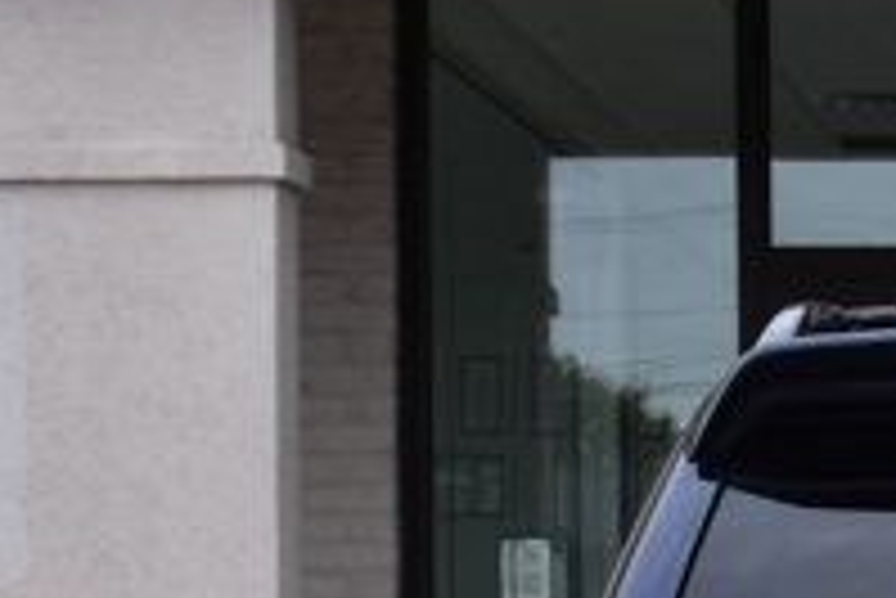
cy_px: 764
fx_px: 5380
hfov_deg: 9.1
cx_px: 1612
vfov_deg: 6.3
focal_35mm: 216
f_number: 10
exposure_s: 1/200
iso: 400
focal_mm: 28
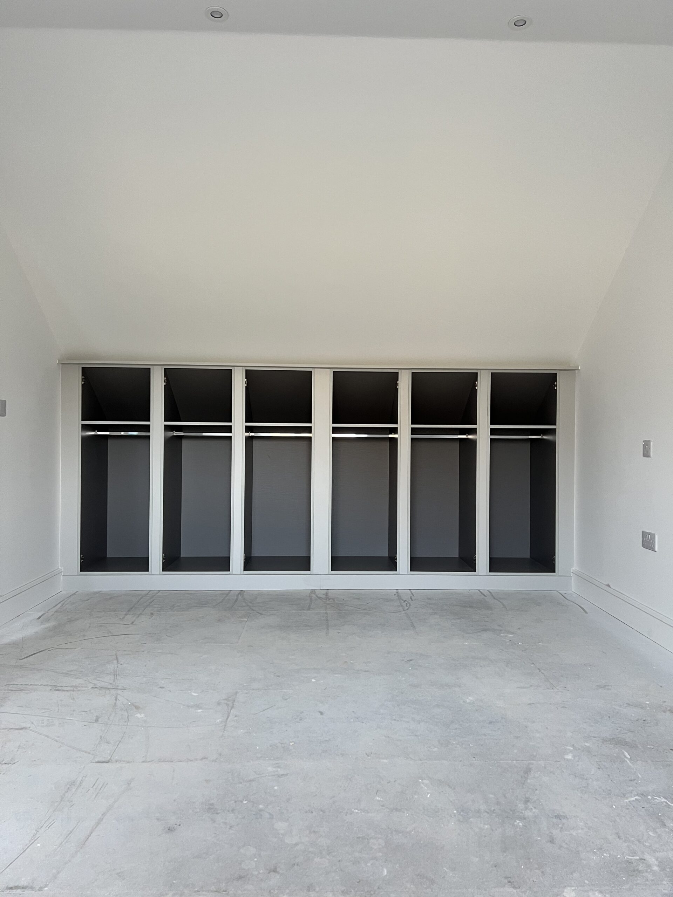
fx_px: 674
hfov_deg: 53.1
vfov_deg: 67.3
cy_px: 448
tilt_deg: -0.6
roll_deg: -0.2
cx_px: 336
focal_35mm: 26
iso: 125
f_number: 1.5
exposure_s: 1/70
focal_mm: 5.7
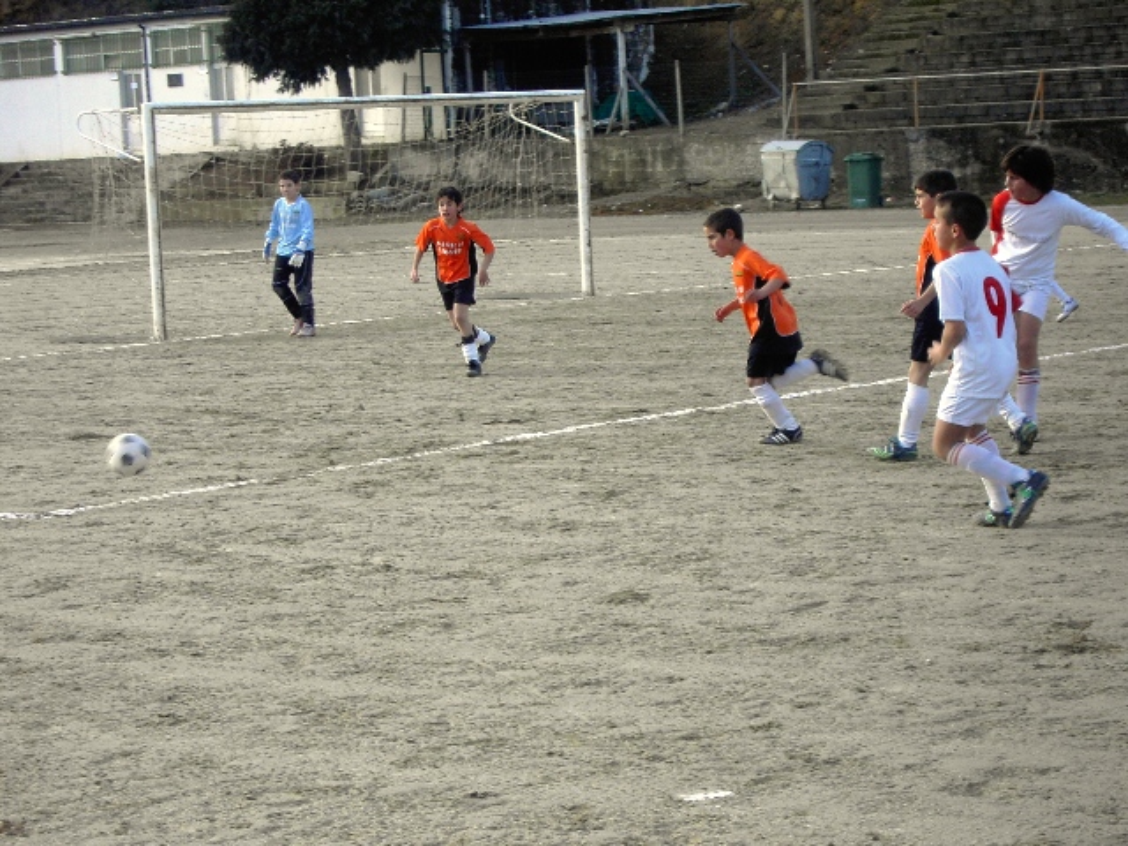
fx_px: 3422
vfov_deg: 14.1
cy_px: 423
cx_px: 564
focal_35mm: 105
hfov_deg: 18.7
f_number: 6.7
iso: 100
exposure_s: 1/125
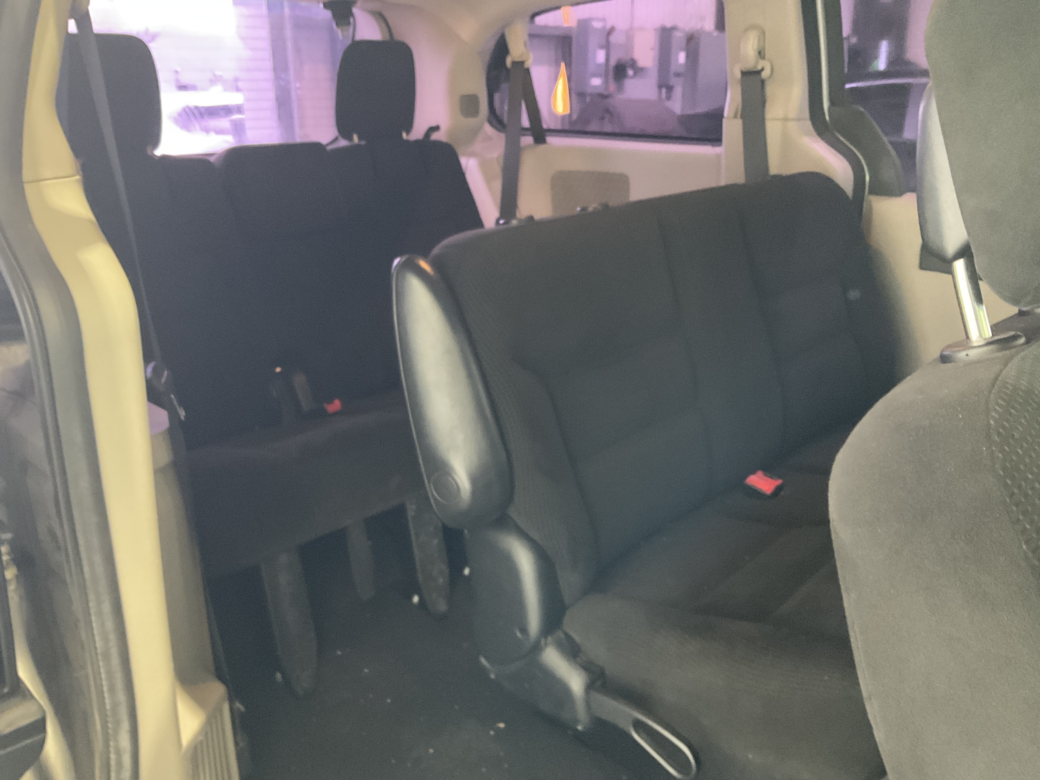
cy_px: 390
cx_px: 520
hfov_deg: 61.7
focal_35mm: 29
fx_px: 871
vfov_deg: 48.2
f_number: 1.8
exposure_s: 1/30
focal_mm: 3
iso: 500
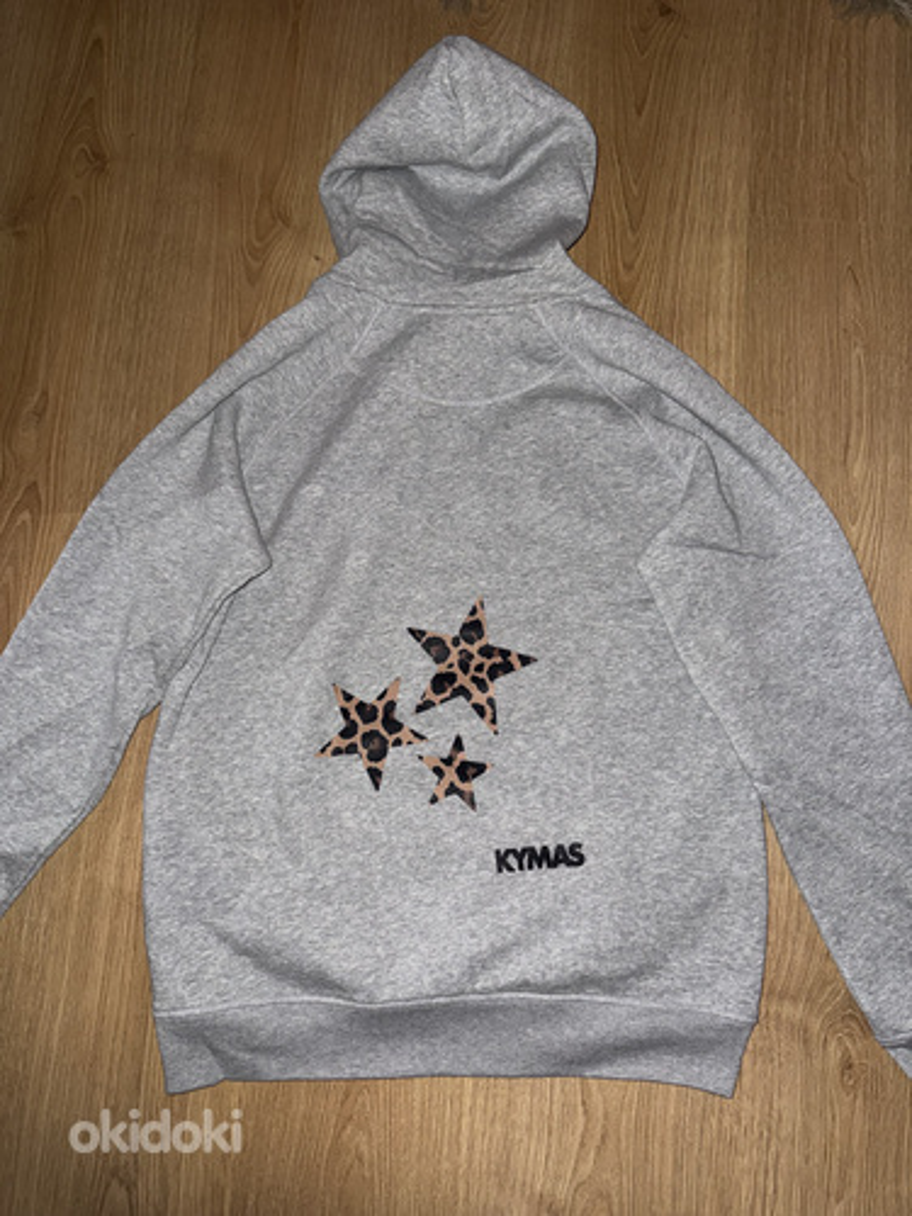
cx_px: 456
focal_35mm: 24
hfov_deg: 56.8
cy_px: 608
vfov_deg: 71.6
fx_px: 843
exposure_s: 1/5
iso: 64
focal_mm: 6.76
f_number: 1.78
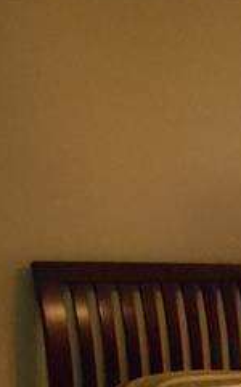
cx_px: 342
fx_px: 928
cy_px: 491
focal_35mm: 88
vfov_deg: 21.5
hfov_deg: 14.0
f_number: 3.4
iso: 800
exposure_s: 1/50
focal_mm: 4.7
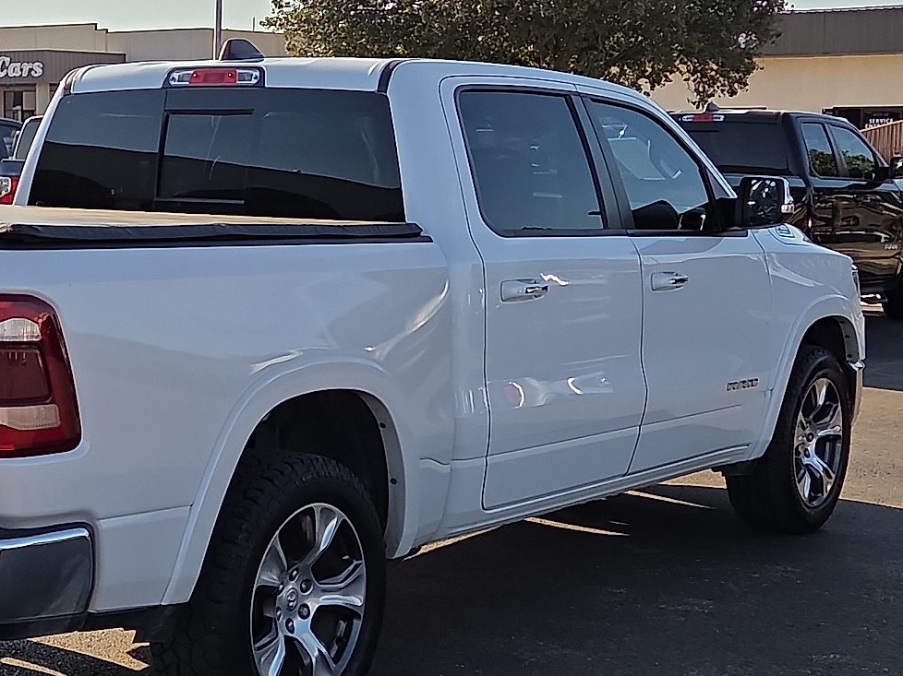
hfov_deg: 26.6
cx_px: 211
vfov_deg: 20.4
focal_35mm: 72
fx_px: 1878
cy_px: 347
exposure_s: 1/2000
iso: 25
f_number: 1.8
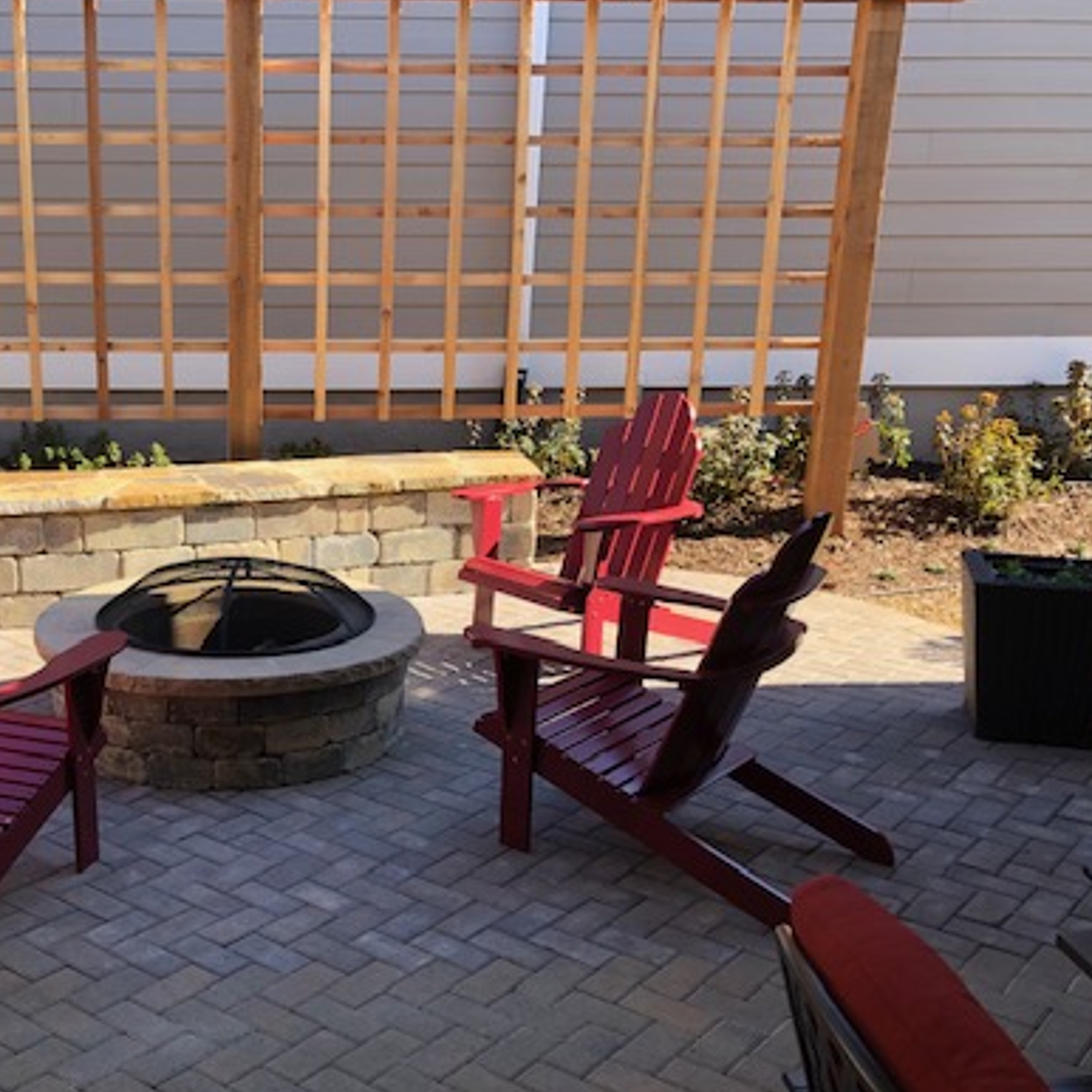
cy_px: 642
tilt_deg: -17.4
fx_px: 1463
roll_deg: -0.2
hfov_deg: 40.1
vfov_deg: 40.8
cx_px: 308
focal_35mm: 41
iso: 20
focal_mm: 3.99
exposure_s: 1/243
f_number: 1.8
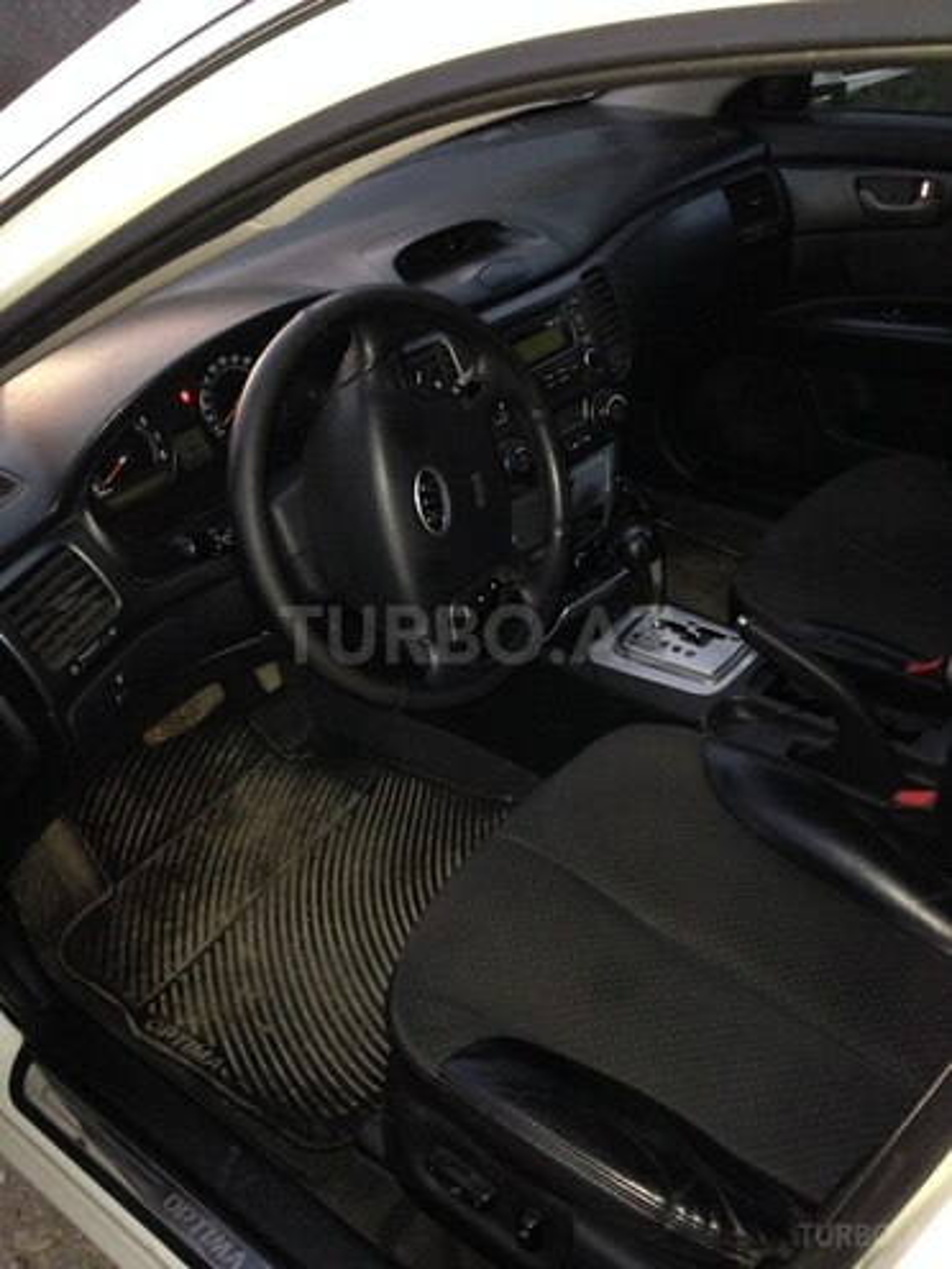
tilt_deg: -37.6
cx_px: 476
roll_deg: +2.2
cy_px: 634
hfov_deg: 42.9
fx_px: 1210
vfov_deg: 55.4
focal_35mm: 33
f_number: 2.4
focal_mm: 4.12
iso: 320
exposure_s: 1/16
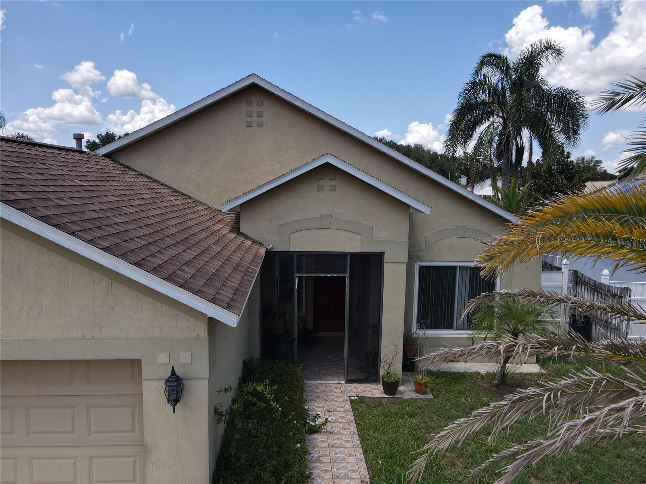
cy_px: 242
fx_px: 448
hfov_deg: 71.6
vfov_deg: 56.8
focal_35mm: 24
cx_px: 323
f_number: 2.8
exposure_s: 1/500
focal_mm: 4.5
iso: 100
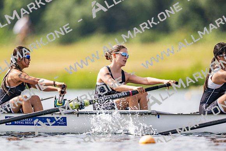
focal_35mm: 600
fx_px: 3767
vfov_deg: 2.3
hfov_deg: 3.4
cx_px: 113
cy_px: 76
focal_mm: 600
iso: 220
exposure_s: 1/2500
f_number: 4
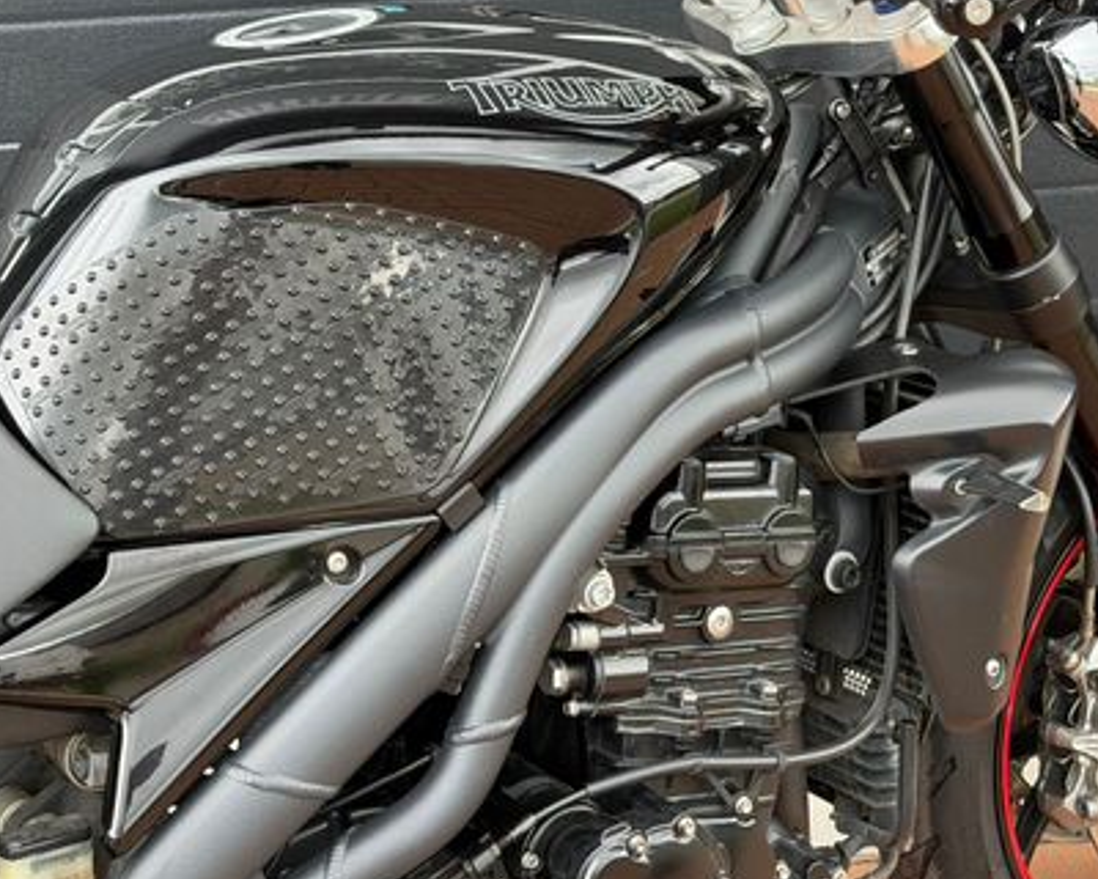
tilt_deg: -22.7
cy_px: 233
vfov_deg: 20.3
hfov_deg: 25.4
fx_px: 2437
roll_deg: +1.7
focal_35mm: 75
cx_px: 637
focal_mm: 6.76
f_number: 1.78
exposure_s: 1/218
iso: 64
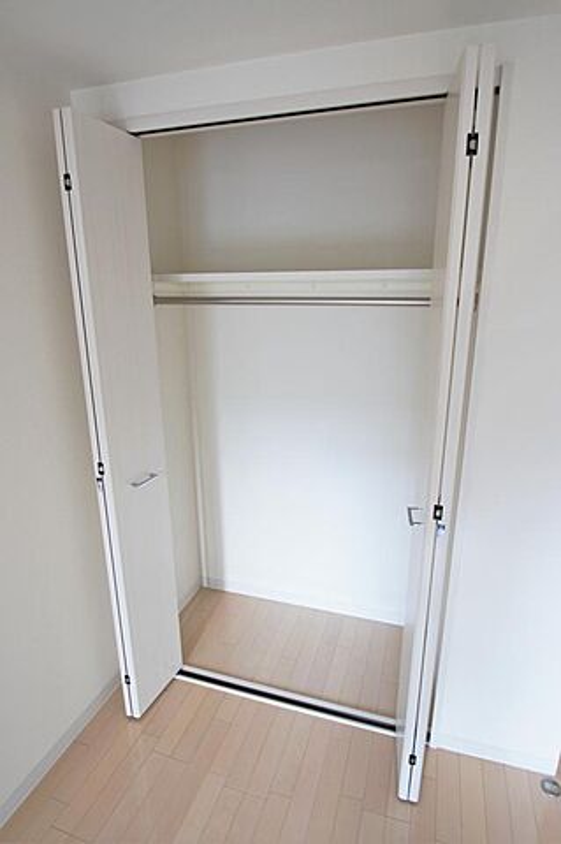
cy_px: 422
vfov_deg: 90.1
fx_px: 422
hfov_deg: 67.3
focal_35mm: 18
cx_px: 280
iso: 100
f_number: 4
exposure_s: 1/30
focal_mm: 12
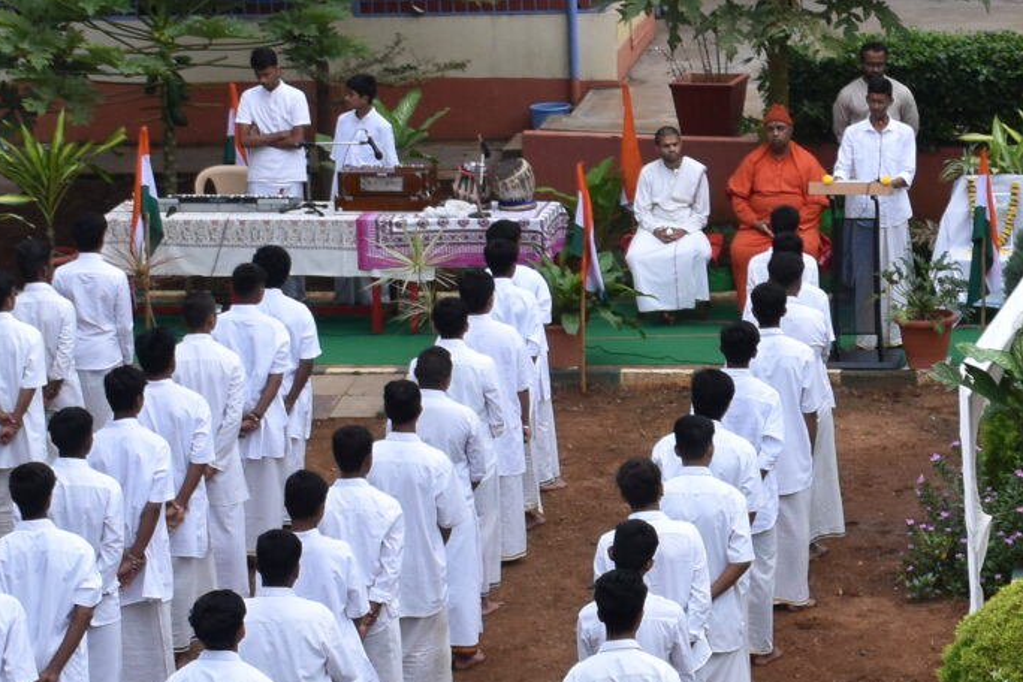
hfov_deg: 13.9
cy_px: 270
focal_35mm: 146
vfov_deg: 9.4
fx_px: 4149
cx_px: 953
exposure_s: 1/250
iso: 400
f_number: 8
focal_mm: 26
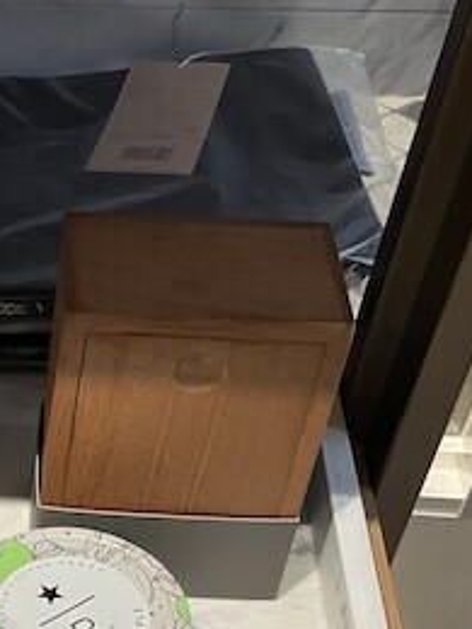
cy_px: 532
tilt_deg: -47.5
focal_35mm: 69
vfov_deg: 27.4
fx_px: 1254
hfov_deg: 20.0
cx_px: -99
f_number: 1.8
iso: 80
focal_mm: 3.99
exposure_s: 1/66
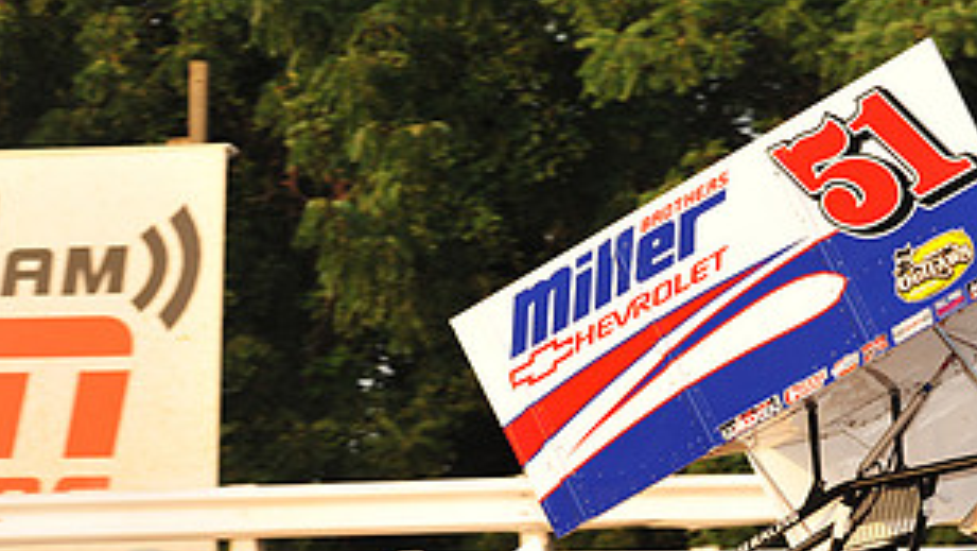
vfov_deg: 4.9
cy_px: 449
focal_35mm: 247
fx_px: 6402
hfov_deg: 8.7
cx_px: 738
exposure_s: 1/320
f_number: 9
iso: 500
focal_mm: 125
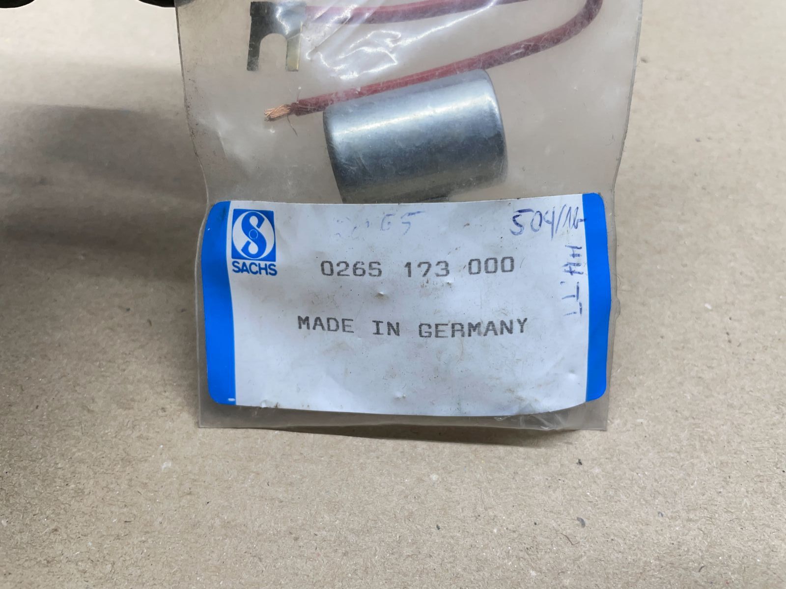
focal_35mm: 26
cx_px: 393
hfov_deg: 67.3
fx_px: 590
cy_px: 294
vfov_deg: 53.1
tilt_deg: -57.5
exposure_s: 1/100
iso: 64
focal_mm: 4.2
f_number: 1.6
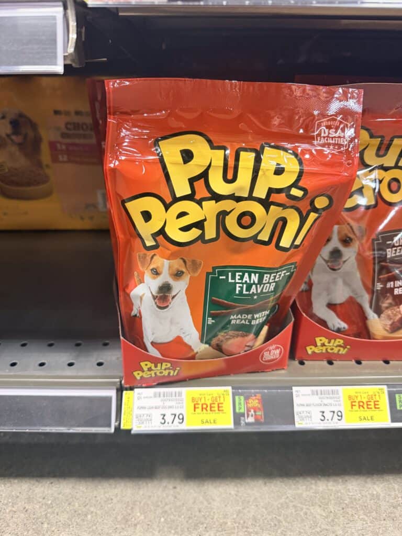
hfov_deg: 56.8
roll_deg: -0.1
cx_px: 201
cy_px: 268
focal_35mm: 24
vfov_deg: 71.6
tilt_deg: -31.5
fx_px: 372
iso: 320
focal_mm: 6.76
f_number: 1.78
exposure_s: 1/60
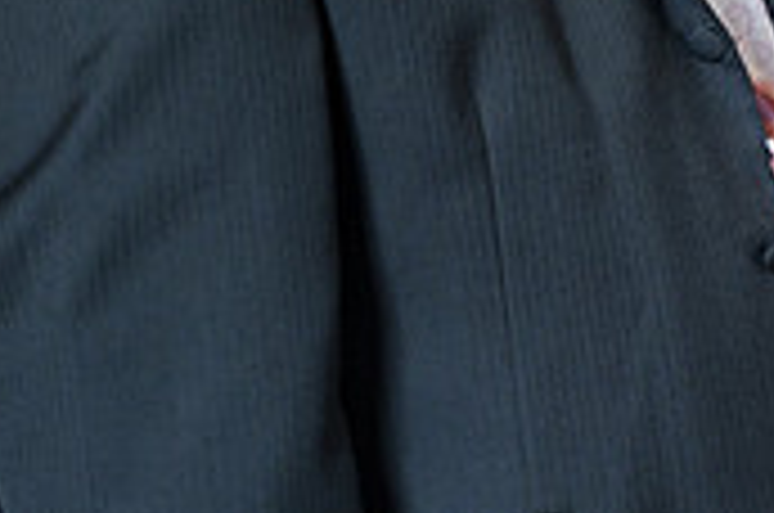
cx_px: 1053
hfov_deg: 7.7
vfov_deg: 5.1
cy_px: -277
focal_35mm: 265
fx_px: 5687
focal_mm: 75
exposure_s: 1/500
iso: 1600
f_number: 2.8
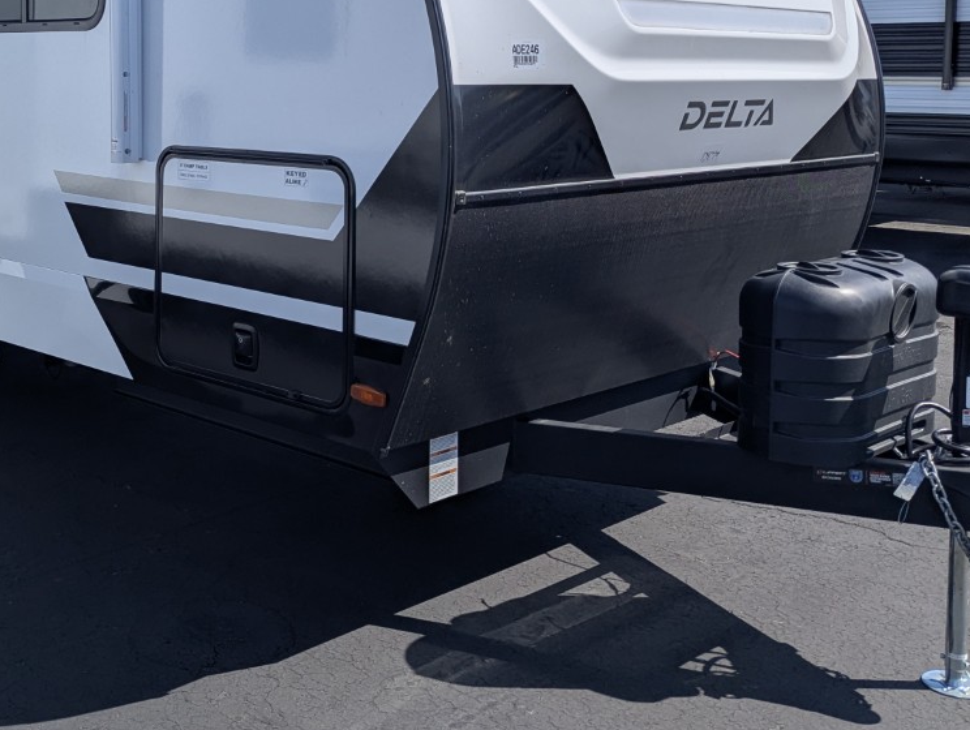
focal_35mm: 45
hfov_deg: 40.8
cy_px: 154
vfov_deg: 31.5
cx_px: 238
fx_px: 1263
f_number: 1.85
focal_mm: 6.81
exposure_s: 1/4049
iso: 49
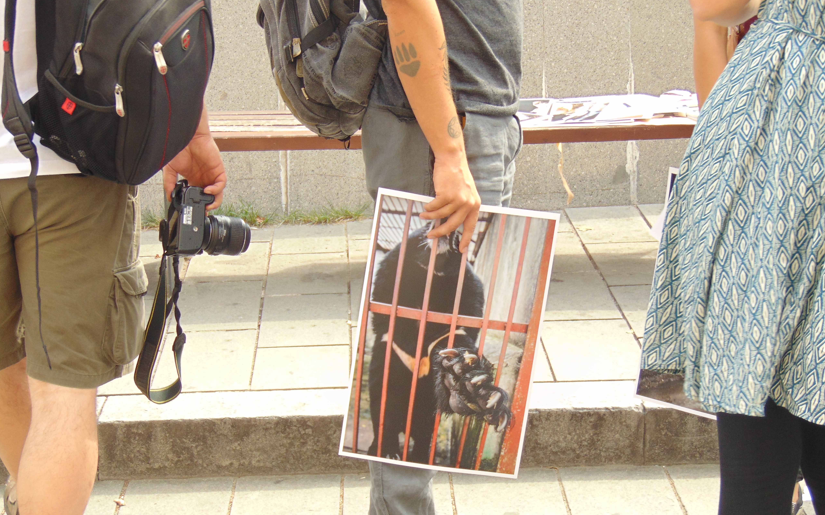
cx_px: 413
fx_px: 1709
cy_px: 302
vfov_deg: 17.1
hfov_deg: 27.1
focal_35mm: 76
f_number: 3.7
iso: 80
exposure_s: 1/125
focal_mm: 12.8
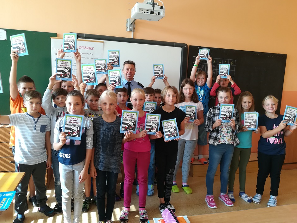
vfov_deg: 53.1
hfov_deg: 67.3
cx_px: 148
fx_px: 223
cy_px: 112
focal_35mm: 26
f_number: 2.2
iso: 80
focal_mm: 3.83
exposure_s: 1/33.3
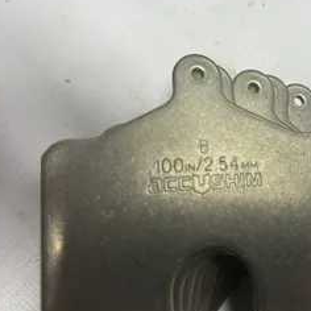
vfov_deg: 42.8
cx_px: 227
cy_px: 138
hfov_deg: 41.8
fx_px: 396
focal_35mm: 39
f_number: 1.6
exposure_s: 1/317
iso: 50
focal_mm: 5.96
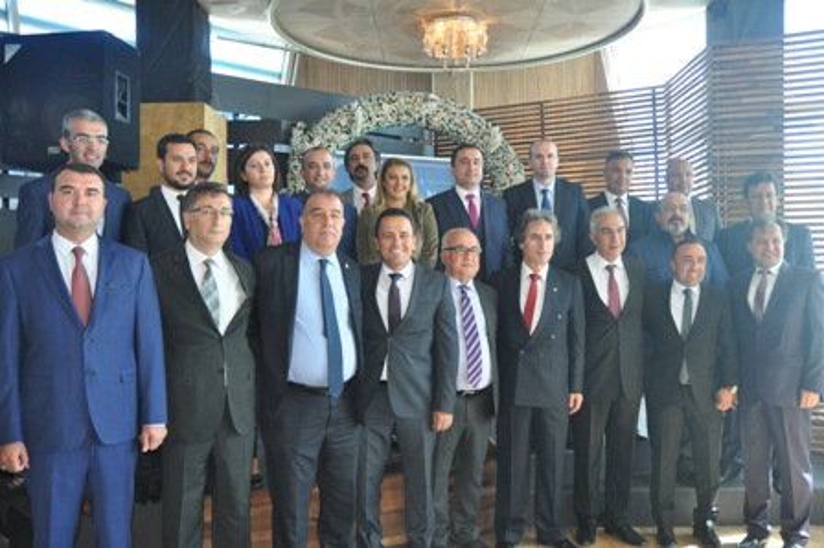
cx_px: 412
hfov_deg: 53.2
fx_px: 823
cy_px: 274
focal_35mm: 36
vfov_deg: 36.8
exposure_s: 1/80
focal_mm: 24
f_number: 3.8
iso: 800
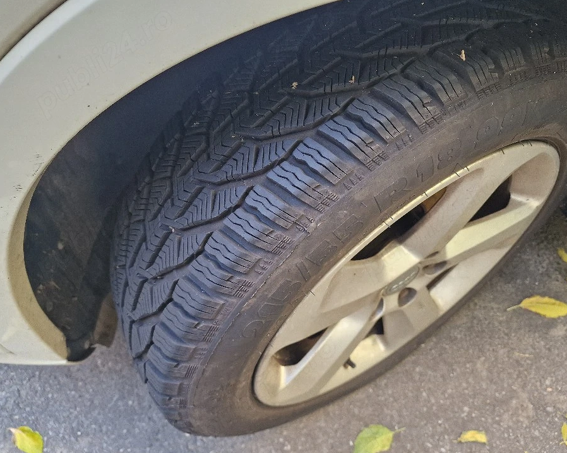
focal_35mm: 25
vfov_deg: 56.8
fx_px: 419
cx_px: 309
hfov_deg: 68.0
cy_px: 230
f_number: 1.8
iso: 125
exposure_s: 1/100
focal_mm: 6.4
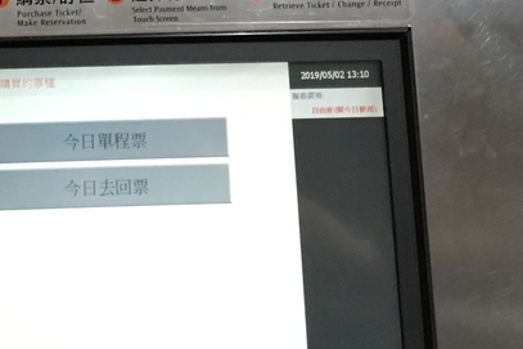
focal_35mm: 89
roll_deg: +0.9
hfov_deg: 22.4
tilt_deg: -12.8
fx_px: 1292
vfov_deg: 14.5
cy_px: -138
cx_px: 62
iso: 200
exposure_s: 1/30
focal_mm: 4.15
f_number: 2.2
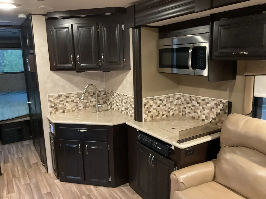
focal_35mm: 29
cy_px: 100
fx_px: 223
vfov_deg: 48.2
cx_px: 133
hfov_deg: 61.7
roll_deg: +2.5
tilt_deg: -12.0
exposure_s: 1/30
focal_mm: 3
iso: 500
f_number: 1.8
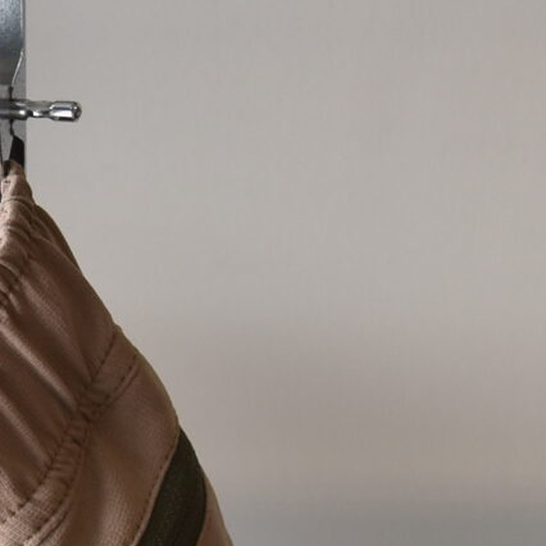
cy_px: 594
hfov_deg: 11.5
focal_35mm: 138
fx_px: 2463
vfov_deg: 12.4
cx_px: -502
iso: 400
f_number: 5.6
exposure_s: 1/60
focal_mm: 24
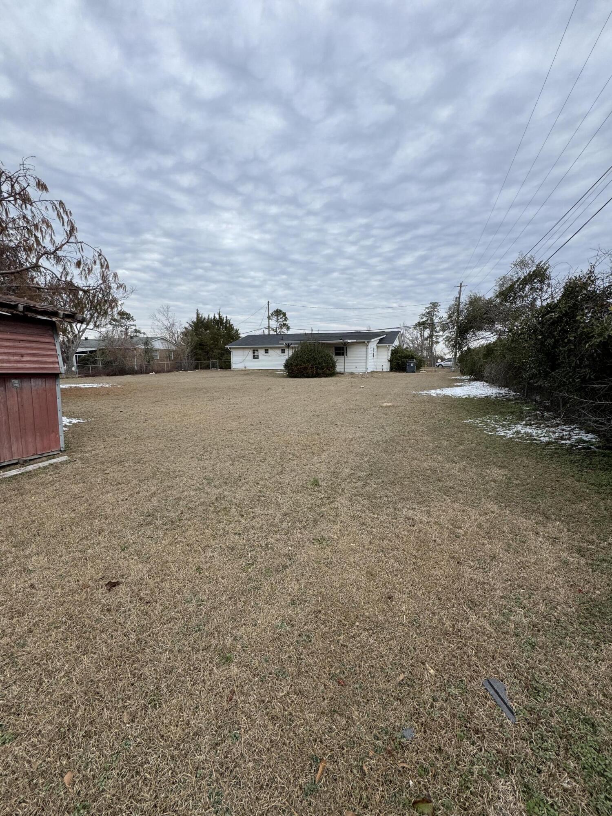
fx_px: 330
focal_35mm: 14
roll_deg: +0.2
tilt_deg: -7.9
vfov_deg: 102.1
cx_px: 306
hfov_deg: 85.7
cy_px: 408
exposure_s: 1/1078
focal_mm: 2.22
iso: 50
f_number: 2.2
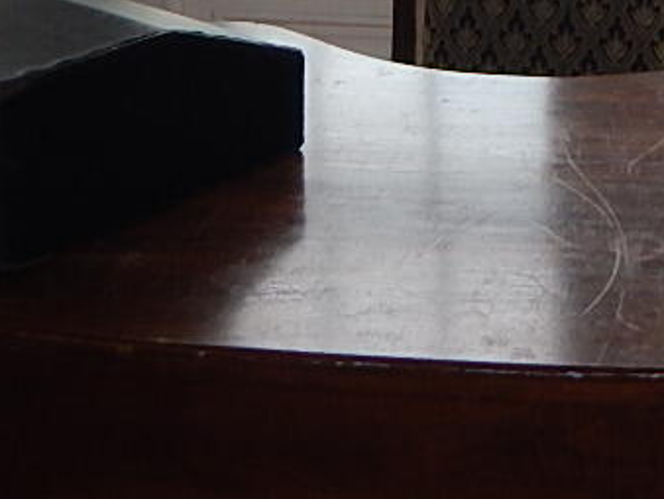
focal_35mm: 104
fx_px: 1996
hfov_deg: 18.3
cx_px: 686
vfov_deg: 12.7
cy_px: -456
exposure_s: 1/250
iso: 125
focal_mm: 4
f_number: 3
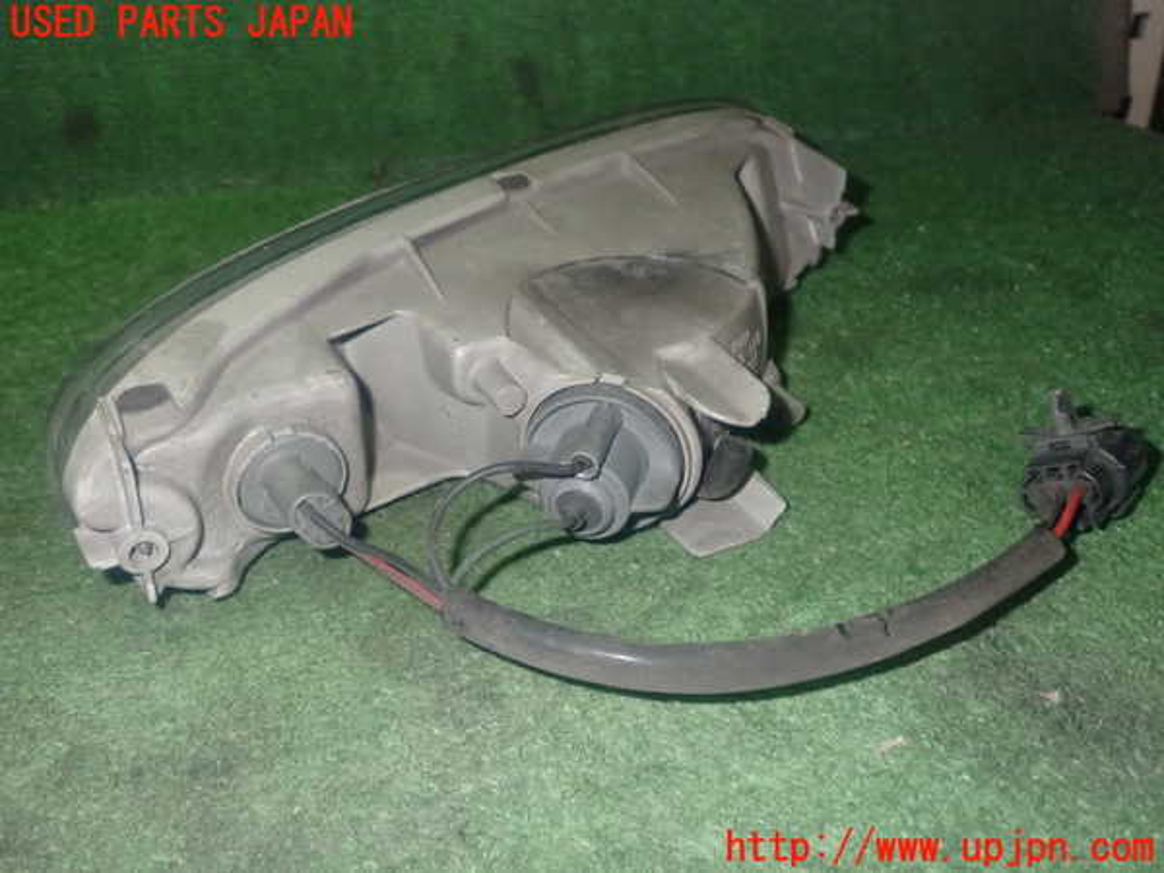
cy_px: 436
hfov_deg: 51.4
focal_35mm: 36
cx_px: 582
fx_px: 1211
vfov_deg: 39.7
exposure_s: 1/40
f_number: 7.1
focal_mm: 6.37
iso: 800
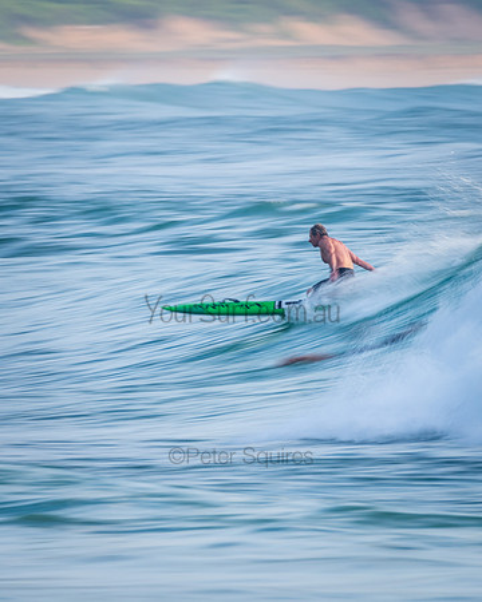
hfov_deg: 1.4
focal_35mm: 1073
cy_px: 304
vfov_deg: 1.8
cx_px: 162
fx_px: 19138
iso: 64
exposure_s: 1/20
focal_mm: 500
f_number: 10
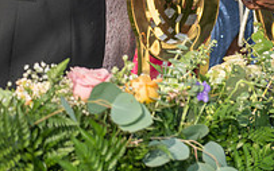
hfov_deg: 10.1
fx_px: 1524
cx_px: -65
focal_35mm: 204
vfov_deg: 6.4
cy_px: -76
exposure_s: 1/500
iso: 200
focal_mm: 70
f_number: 5.6
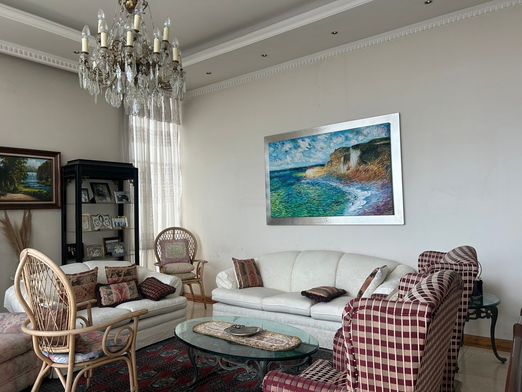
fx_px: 392
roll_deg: +1.4
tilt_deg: +1.9
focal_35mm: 26
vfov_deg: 53.1
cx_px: 261
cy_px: 196
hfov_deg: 67.3
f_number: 1.5
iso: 50
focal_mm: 5.7
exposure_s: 1/319
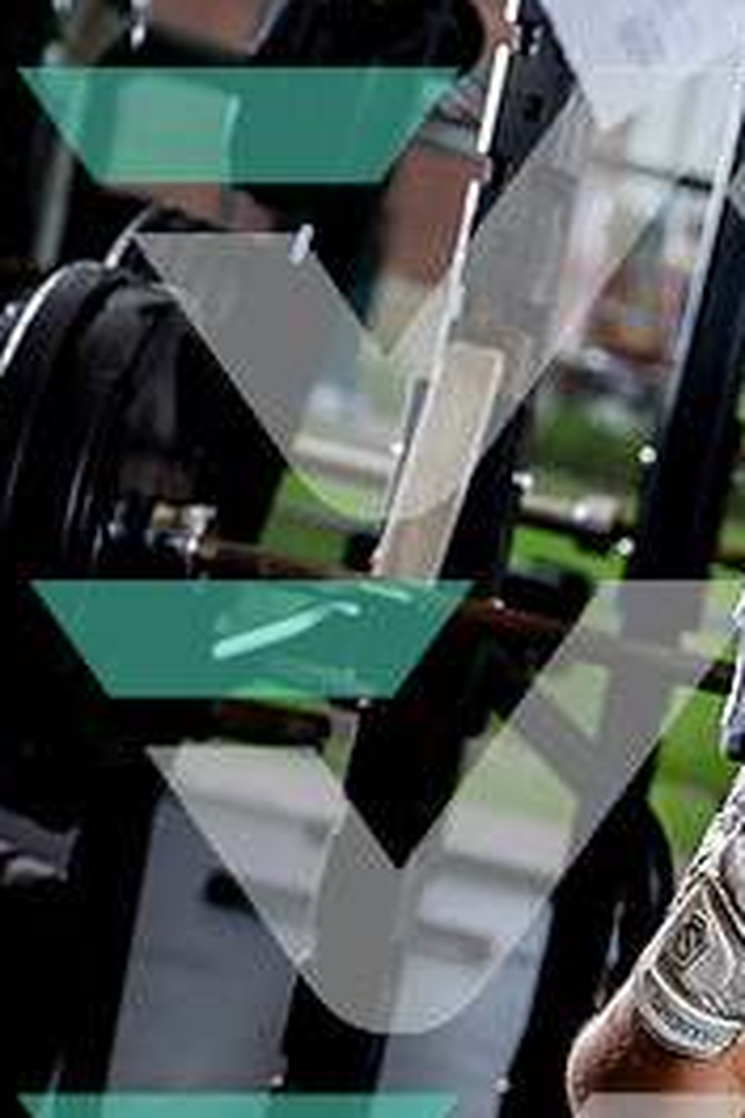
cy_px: 807
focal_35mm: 132
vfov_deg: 15.5
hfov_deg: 10.1
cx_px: 1109
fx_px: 4097
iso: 100
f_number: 4
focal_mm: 60
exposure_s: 1/250
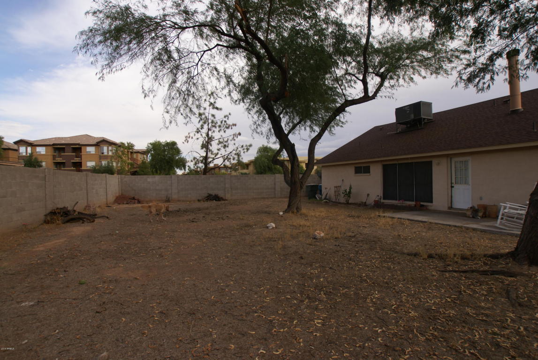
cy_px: 180
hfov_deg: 89.9
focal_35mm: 18
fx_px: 269
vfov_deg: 67.5
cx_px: 269
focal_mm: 12
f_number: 7.1
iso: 100
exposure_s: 1/125
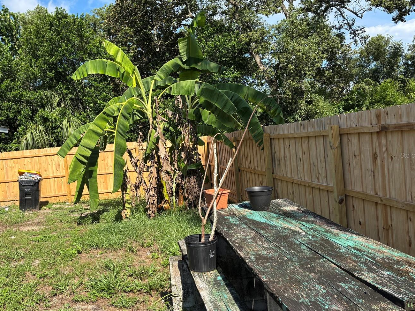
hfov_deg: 56.6
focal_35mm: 32
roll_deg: +6.0
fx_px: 384
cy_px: 155
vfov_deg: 44.2
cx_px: 175
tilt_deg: -2.9
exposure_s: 1/1695
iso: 50
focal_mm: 5.96
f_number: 1.6
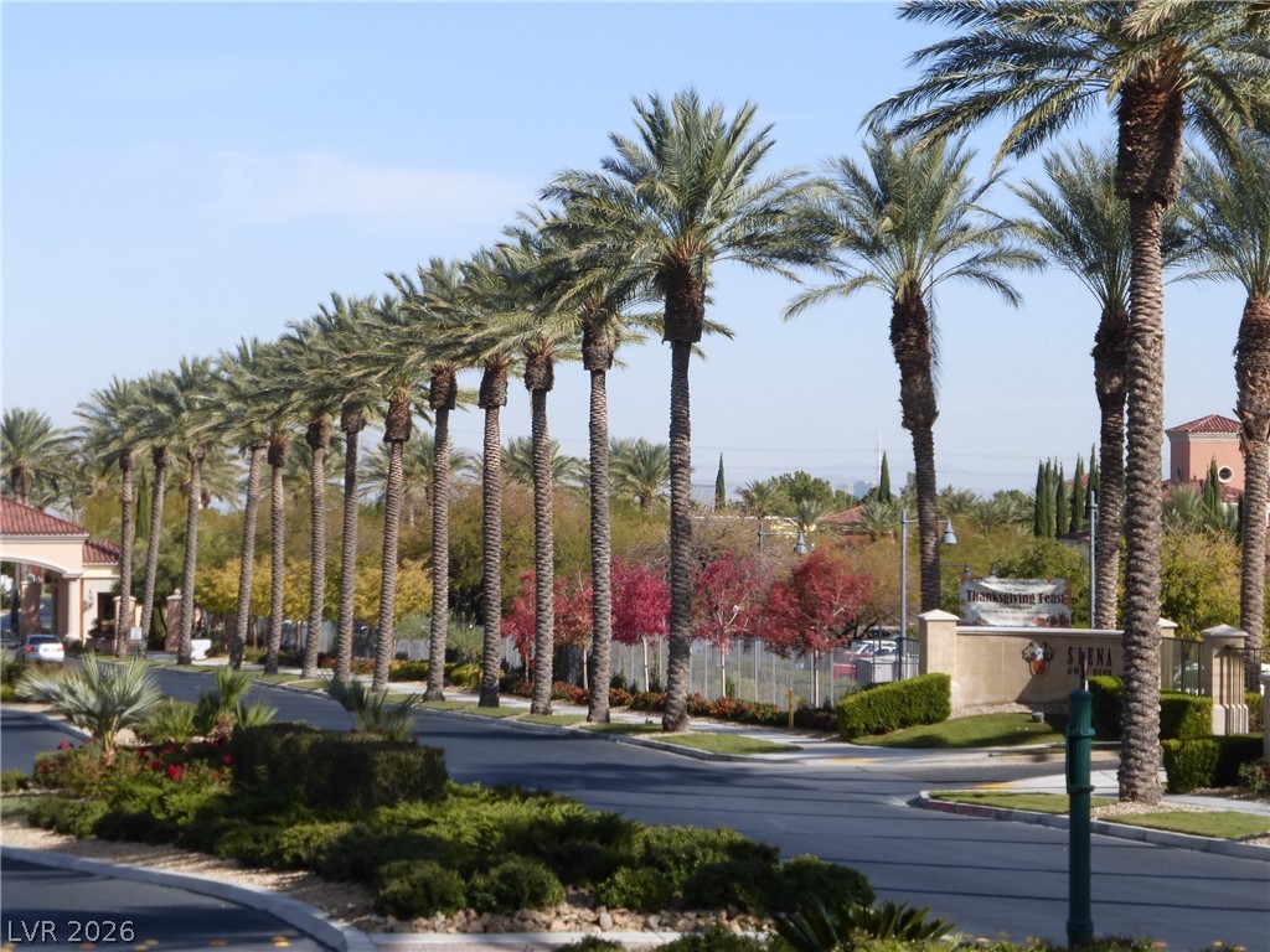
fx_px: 4366
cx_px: 635
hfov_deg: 16.6
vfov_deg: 12.5
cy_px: 476
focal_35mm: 119
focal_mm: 19.4
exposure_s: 1/500
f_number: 5.3
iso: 100
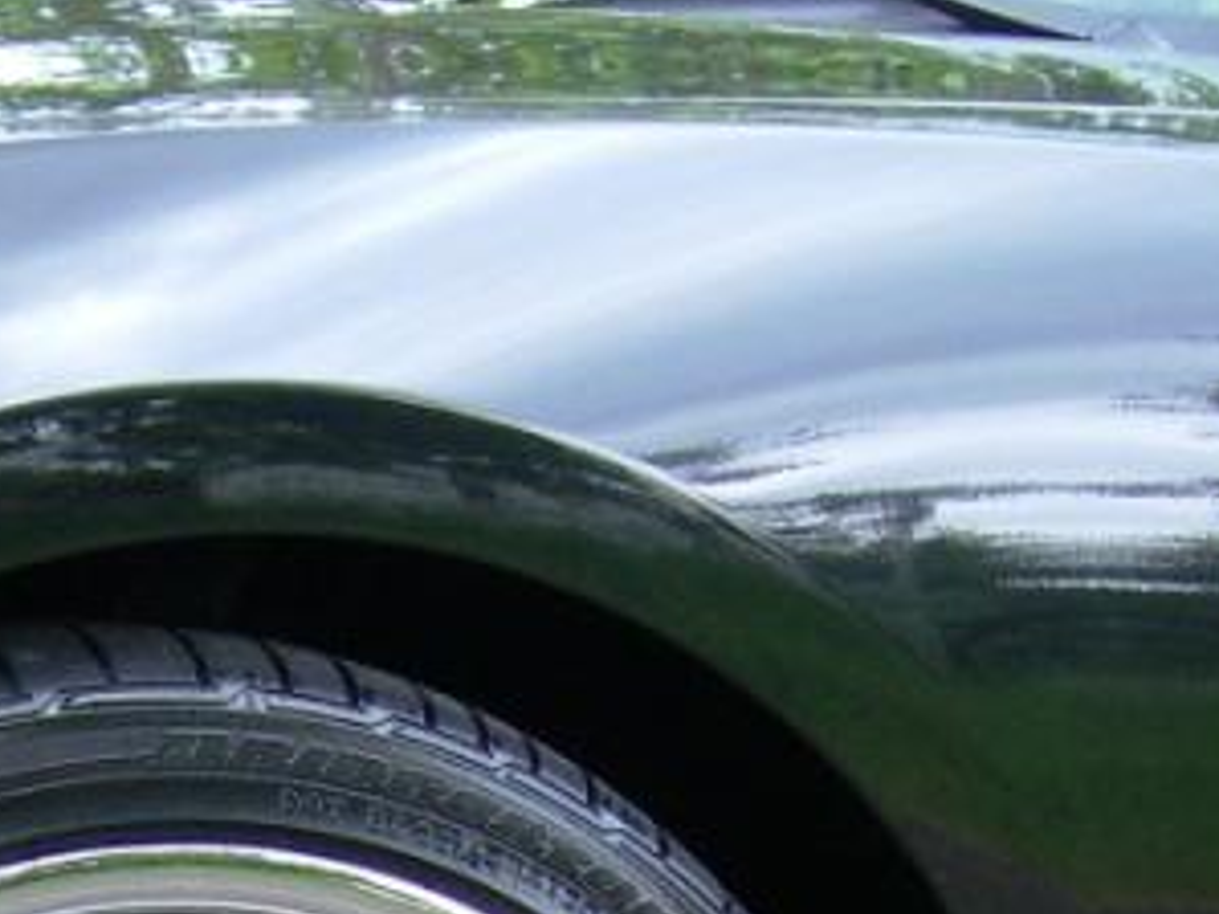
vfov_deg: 10.9
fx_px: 4576
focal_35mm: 130
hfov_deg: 15.1
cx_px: 294
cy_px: 1412
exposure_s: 1/200
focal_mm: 6.2
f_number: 2.7
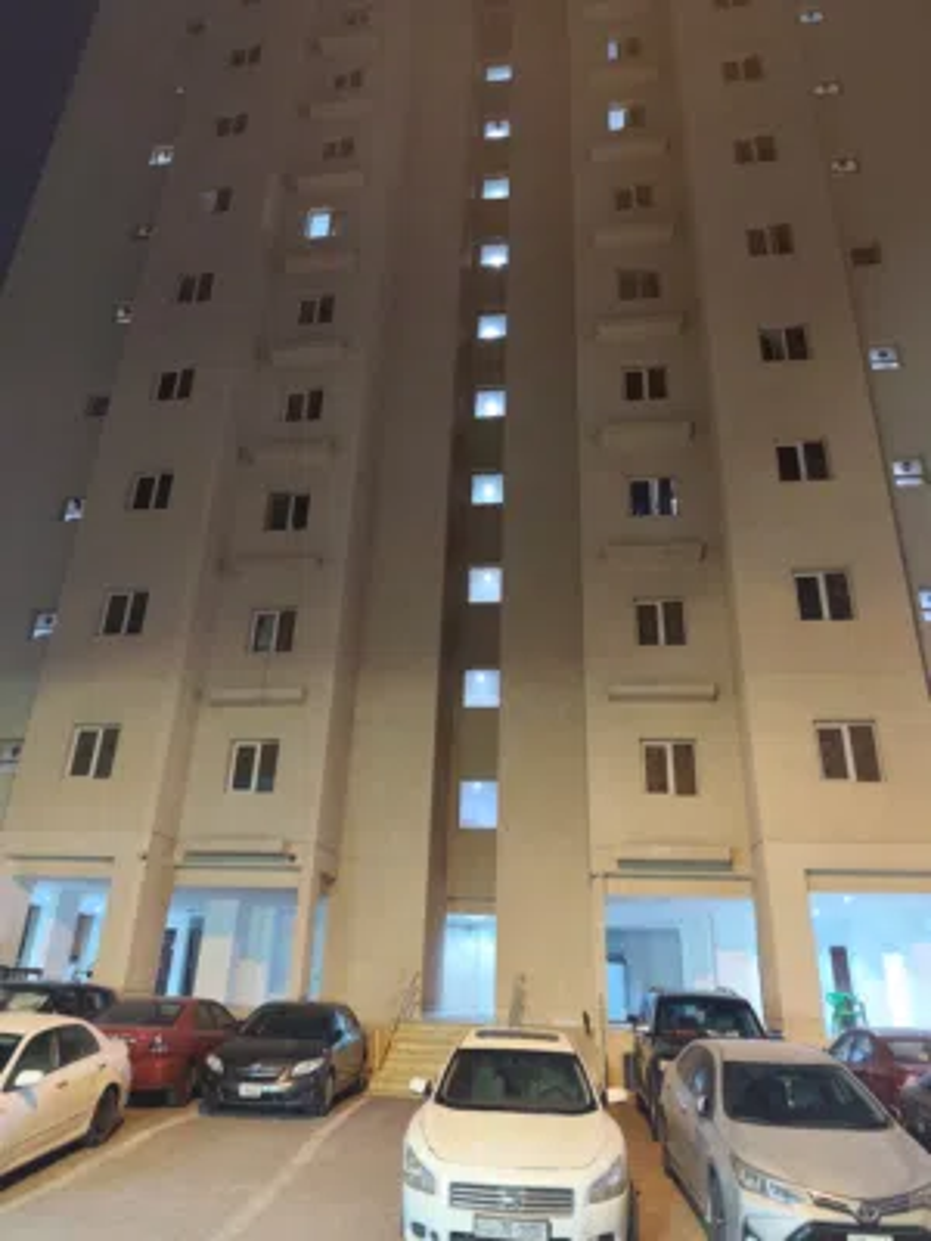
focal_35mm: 23
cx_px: 466
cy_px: 620
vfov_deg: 73.9
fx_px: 825
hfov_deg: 58.9
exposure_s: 1/25
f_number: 1.65
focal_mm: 6.19
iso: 1250
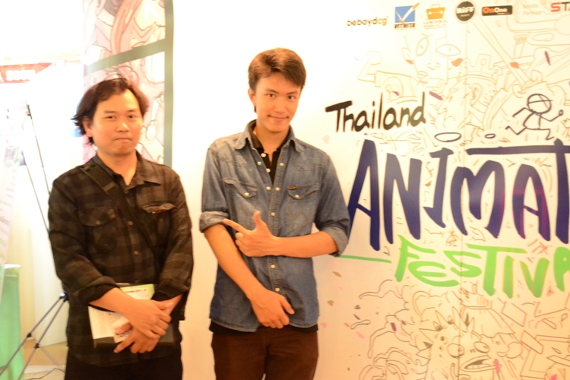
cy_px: 190
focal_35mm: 48
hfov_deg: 41.1
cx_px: 285
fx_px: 760
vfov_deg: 28.1
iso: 3200
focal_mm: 32
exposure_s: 1/8
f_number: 5
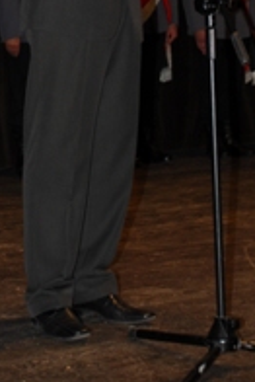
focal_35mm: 120
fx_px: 1274
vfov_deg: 16.6
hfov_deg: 11.4
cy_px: -12
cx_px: 86
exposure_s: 1/60
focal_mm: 35
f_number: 4.2
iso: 320
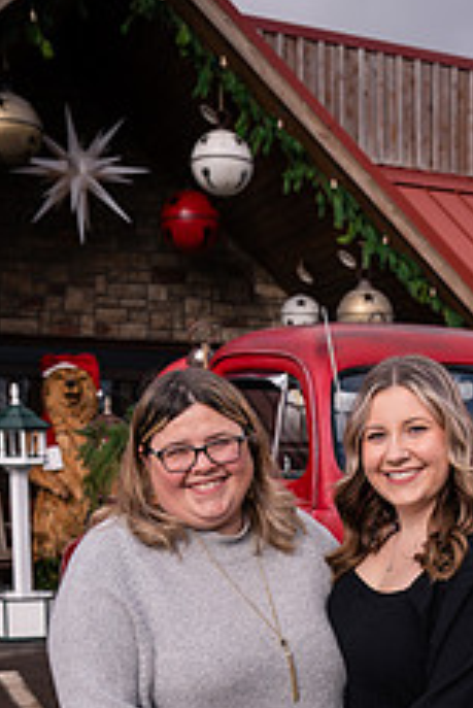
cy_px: 671
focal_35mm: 55
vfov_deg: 33.8
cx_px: 349
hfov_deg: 24.4
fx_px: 1082
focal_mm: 28
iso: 320
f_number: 4
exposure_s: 1/1600
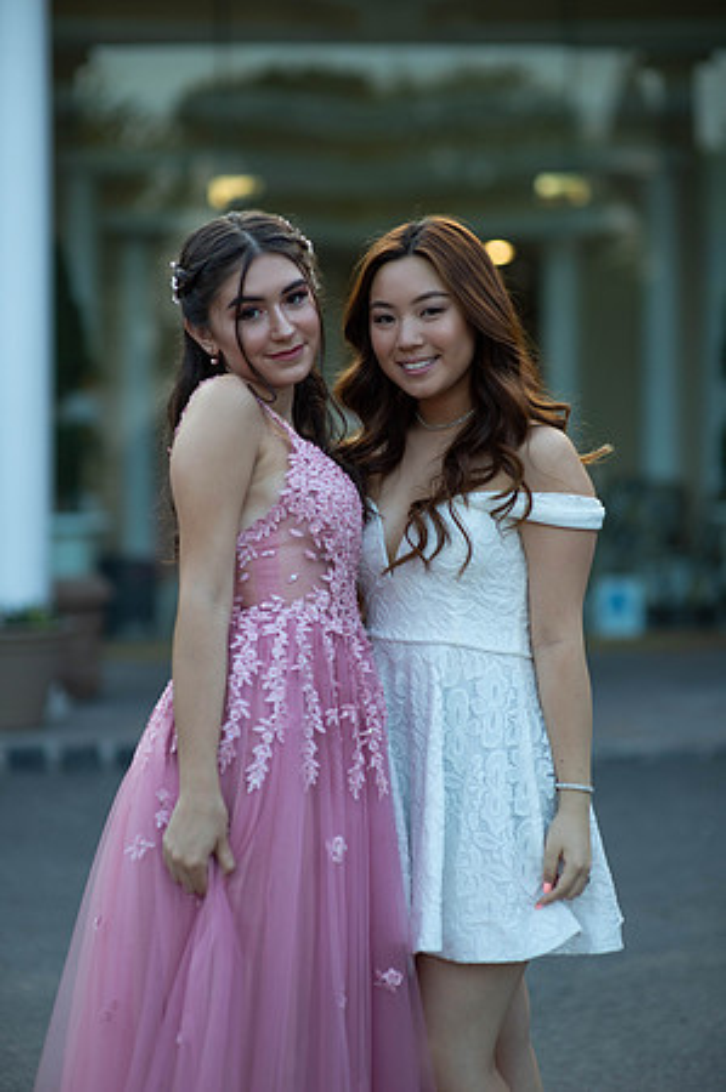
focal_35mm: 85
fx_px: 2577
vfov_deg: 23.9
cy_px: 546
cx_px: 363
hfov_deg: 16.0
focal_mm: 85
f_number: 2
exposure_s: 1/1000
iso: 250
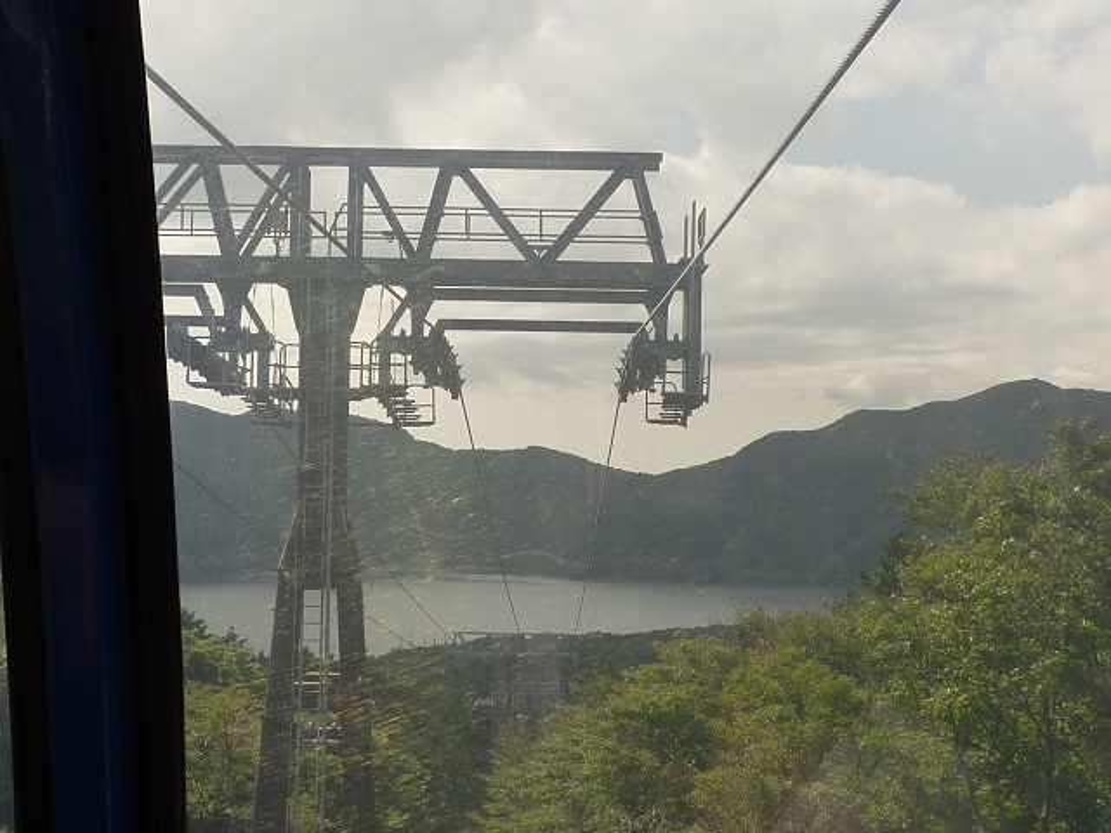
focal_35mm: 55
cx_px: 556
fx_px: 1765
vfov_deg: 26.6
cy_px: 416
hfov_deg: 34.9
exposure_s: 1/500
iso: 125
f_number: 2.9
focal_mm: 4.9
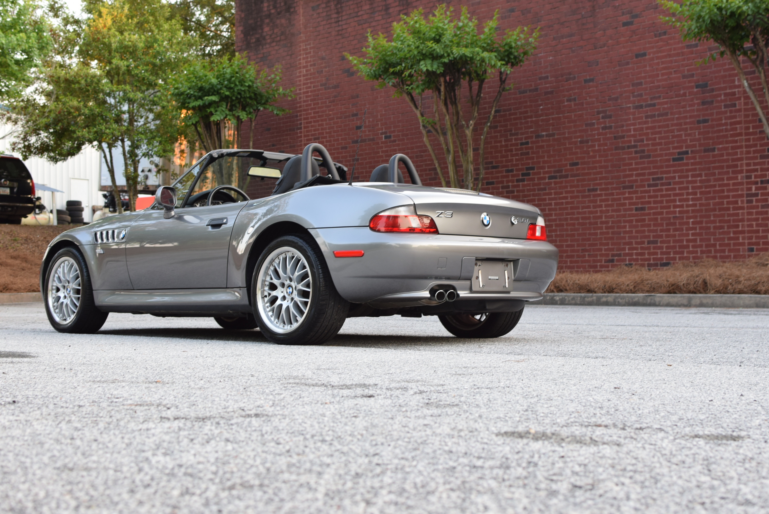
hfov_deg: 37.8
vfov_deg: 25.8
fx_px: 1122
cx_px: 384
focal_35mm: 52
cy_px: 257
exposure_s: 1/100
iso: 400
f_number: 5
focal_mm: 35
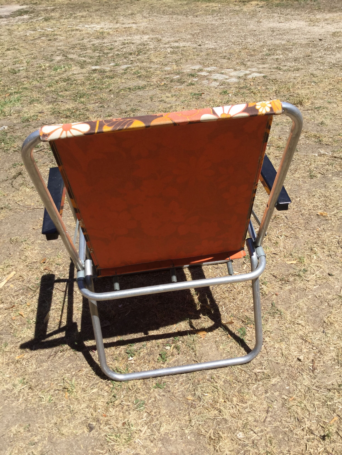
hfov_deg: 45.4
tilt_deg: -34.4
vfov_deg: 58.4
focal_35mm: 31
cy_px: 228
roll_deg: +5.4
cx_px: 171
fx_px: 408
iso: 25
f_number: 2.4
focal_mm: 3.3
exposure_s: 1/1116
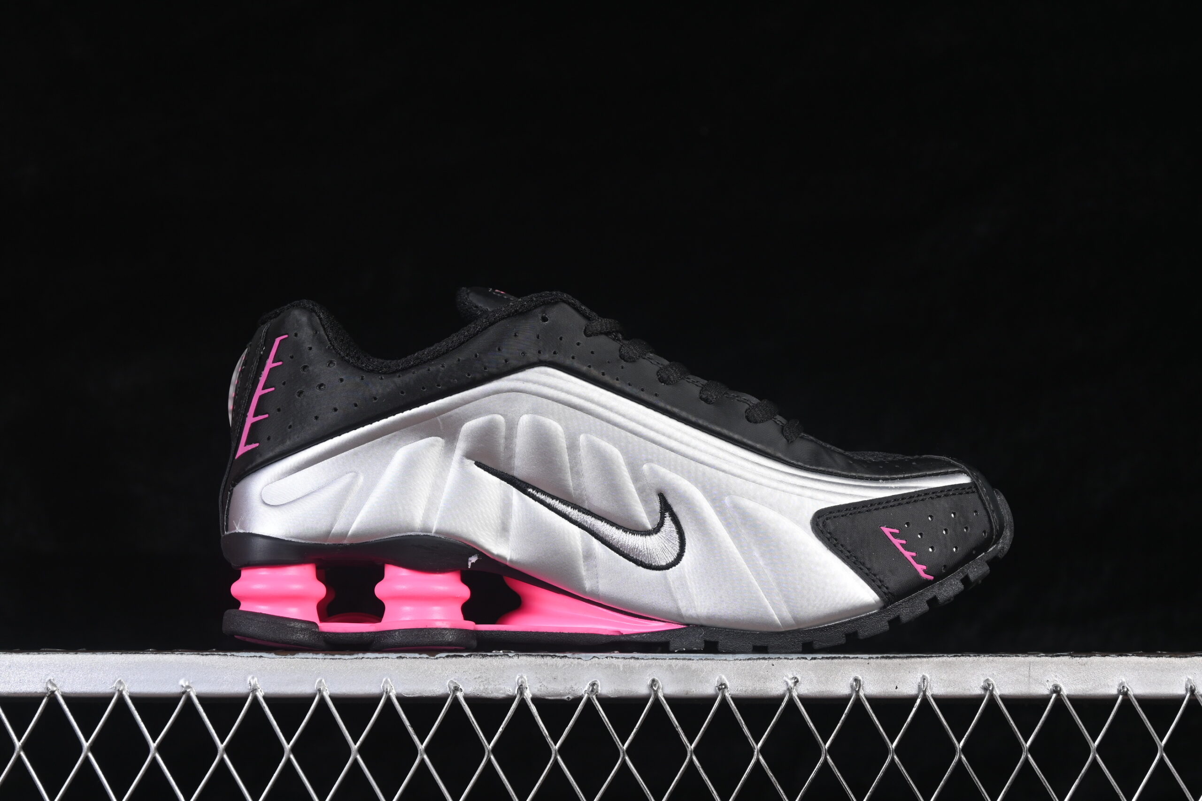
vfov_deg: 18.2
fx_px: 2504
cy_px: 400
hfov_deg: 27.0
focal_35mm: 75
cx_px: 601
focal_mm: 50
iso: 160
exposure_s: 1/60
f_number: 7.1
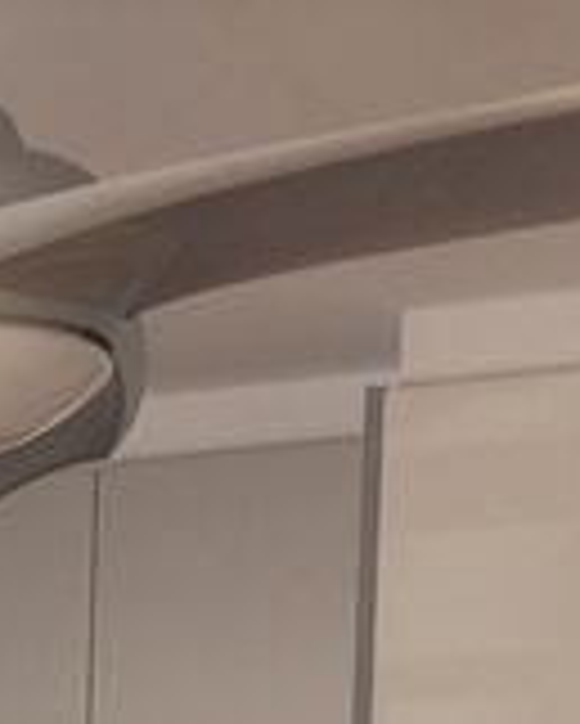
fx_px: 3773
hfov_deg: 8.3
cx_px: -647
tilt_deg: -4.8
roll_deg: +0.2
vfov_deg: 10.0
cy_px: 1533
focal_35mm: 176
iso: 32
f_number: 2.2
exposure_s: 1/127
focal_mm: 4.15
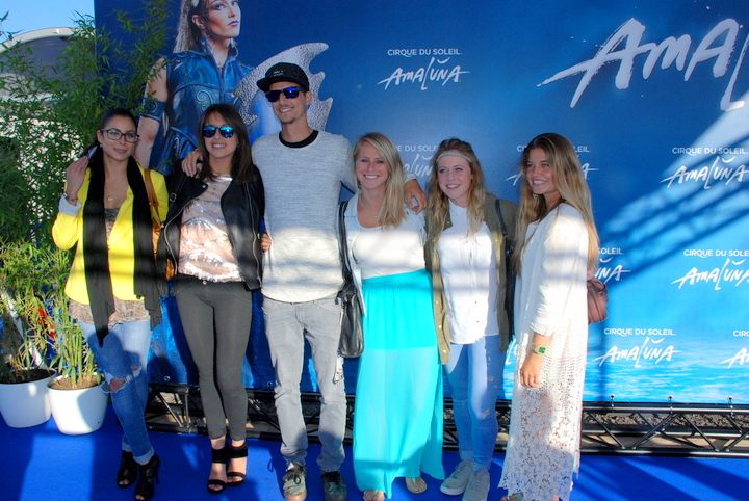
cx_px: 374
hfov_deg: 67.3
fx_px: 562
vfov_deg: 48.1
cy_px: 250
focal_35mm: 27
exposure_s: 1/200
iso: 320
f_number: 11
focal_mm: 18
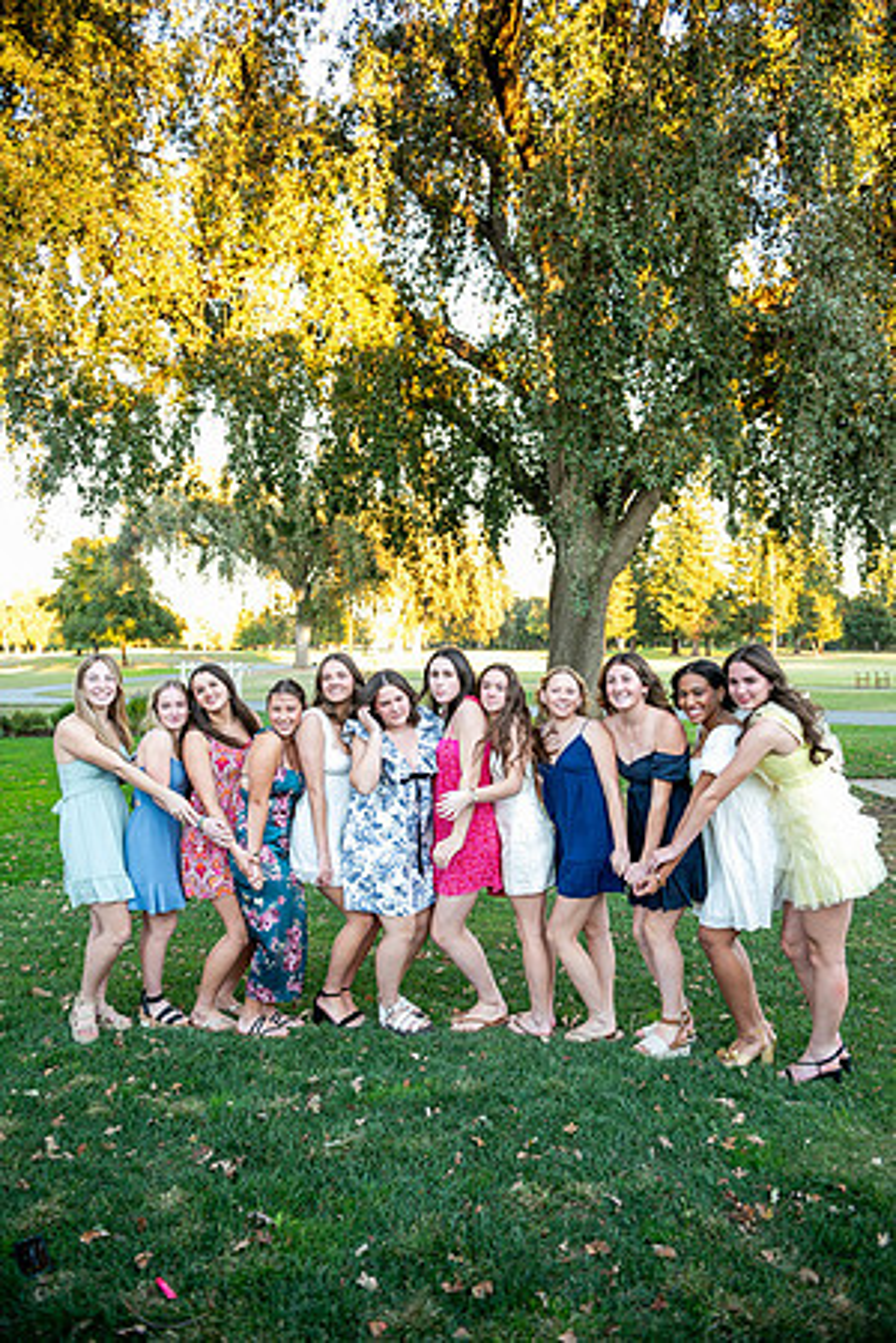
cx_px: 448
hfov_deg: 53.1
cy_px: 672
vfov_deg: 73.7
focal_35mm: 24
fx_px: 896
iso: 1250
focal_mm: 24
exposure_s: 1/400
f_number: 2.8
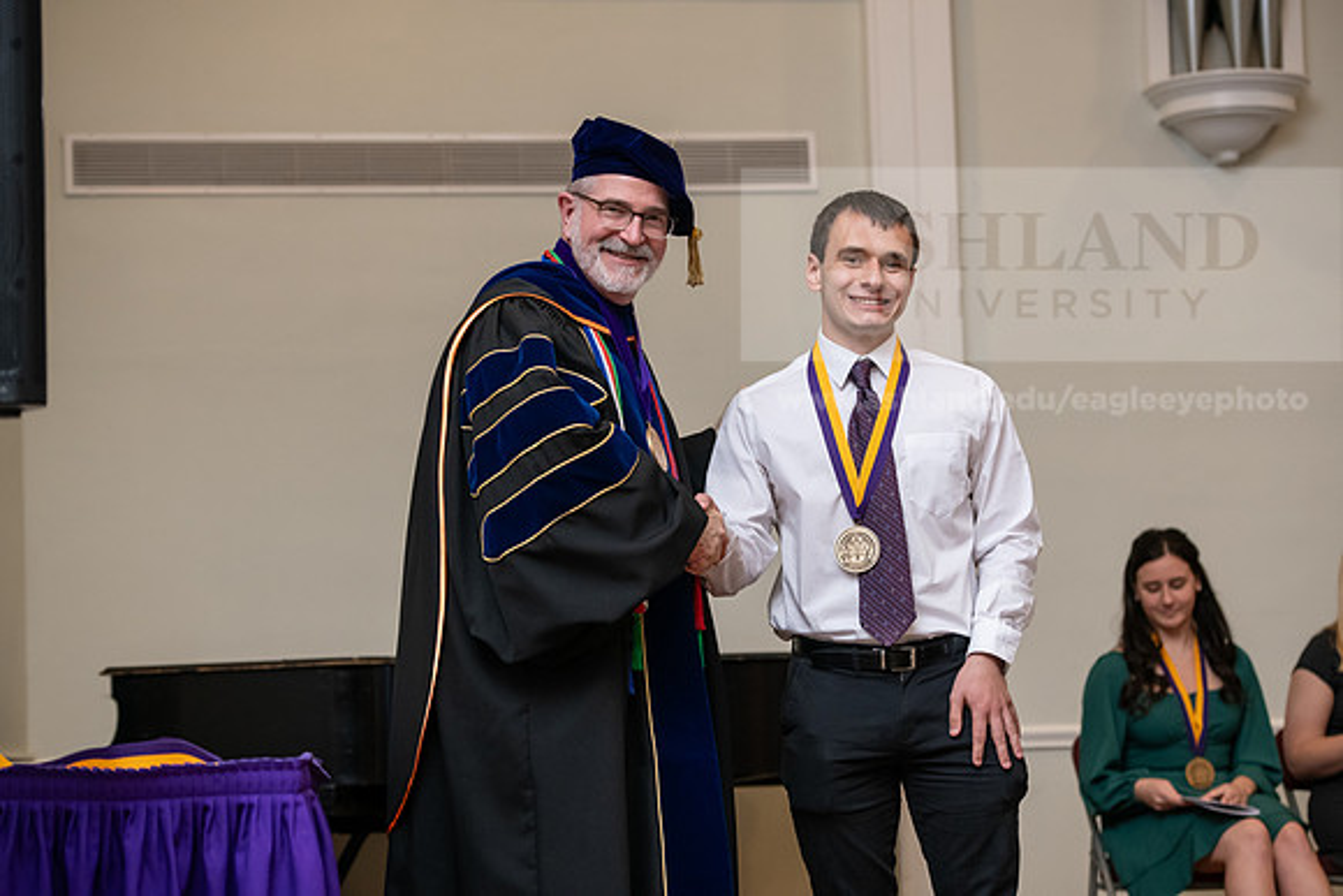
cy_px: 448
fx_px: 3657
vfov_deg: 14.0
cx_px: 672
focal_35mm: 98
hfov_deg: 20.8
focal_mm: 98
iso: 2000
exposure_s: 1/200
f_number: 4
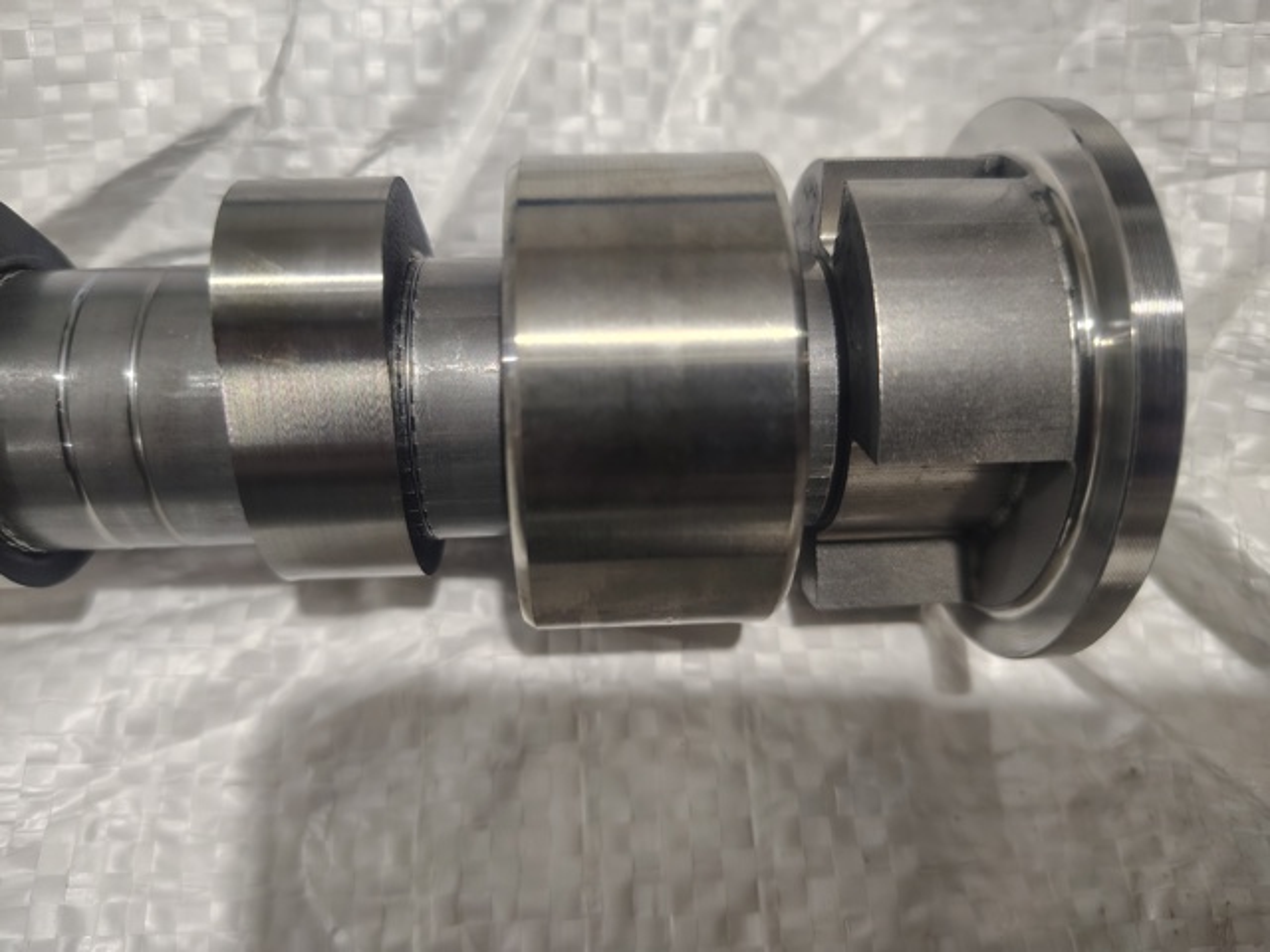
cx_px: 635
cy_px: 476
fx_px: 881
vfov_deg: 56.8
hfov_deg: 71.6
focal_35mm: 24
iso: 978
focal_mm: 5.56
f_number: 1.8
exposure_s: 1/50
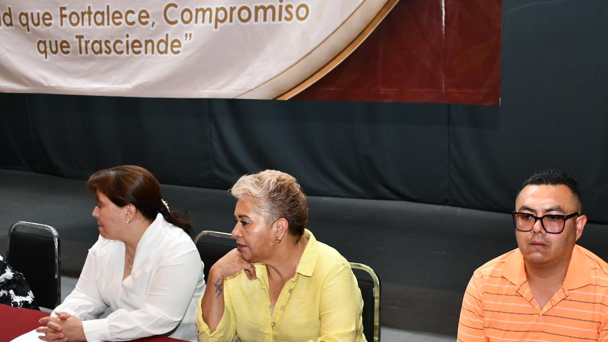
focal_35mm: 46
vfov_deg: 25.7
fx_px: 742
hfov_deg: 44.2
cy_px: 253
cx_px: 383
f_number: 4
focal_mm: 23
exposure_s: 1/60
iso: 1100
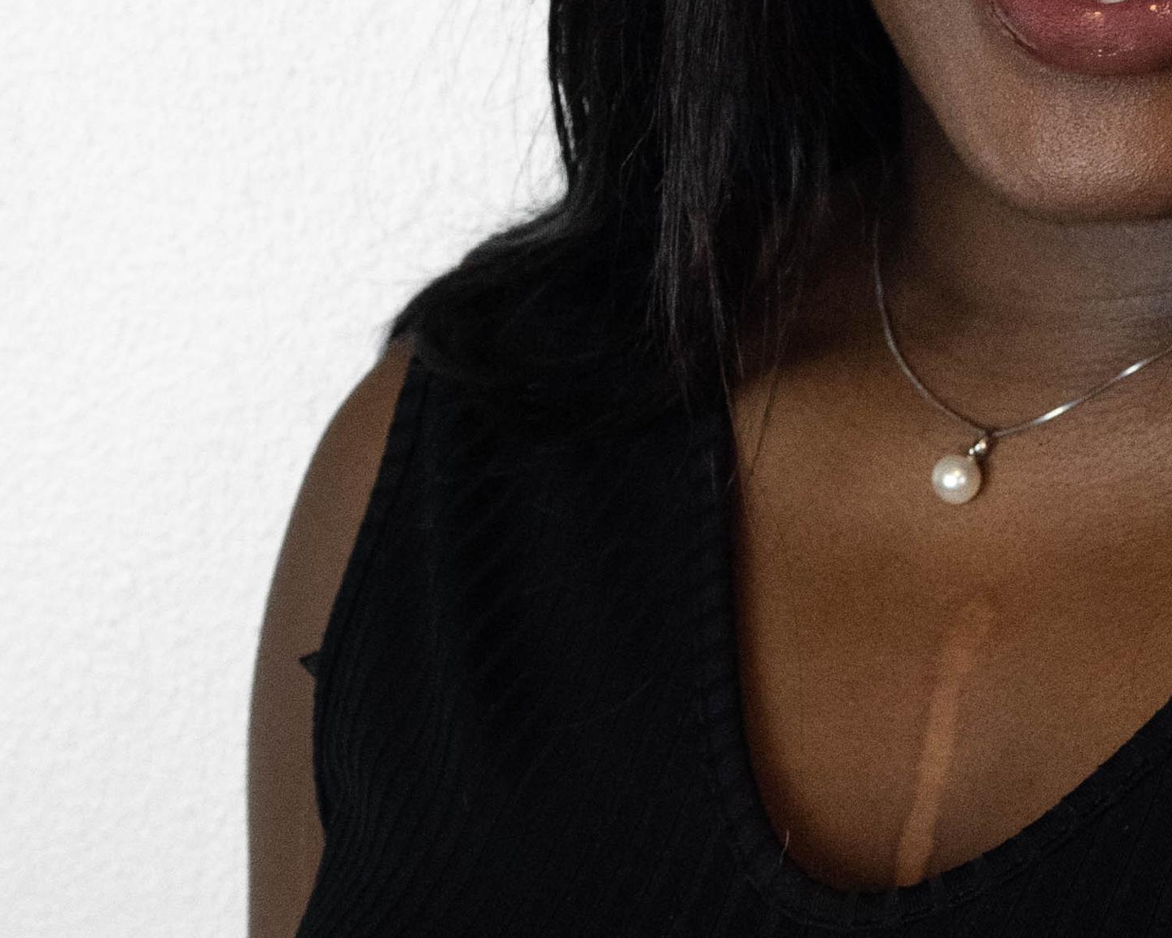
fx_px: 3122
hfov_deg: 20.6
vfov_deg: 17.0
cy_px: 256
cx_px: 1171
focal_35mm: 90
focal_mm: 24
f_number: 6.3
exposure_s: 1/125
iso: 3200
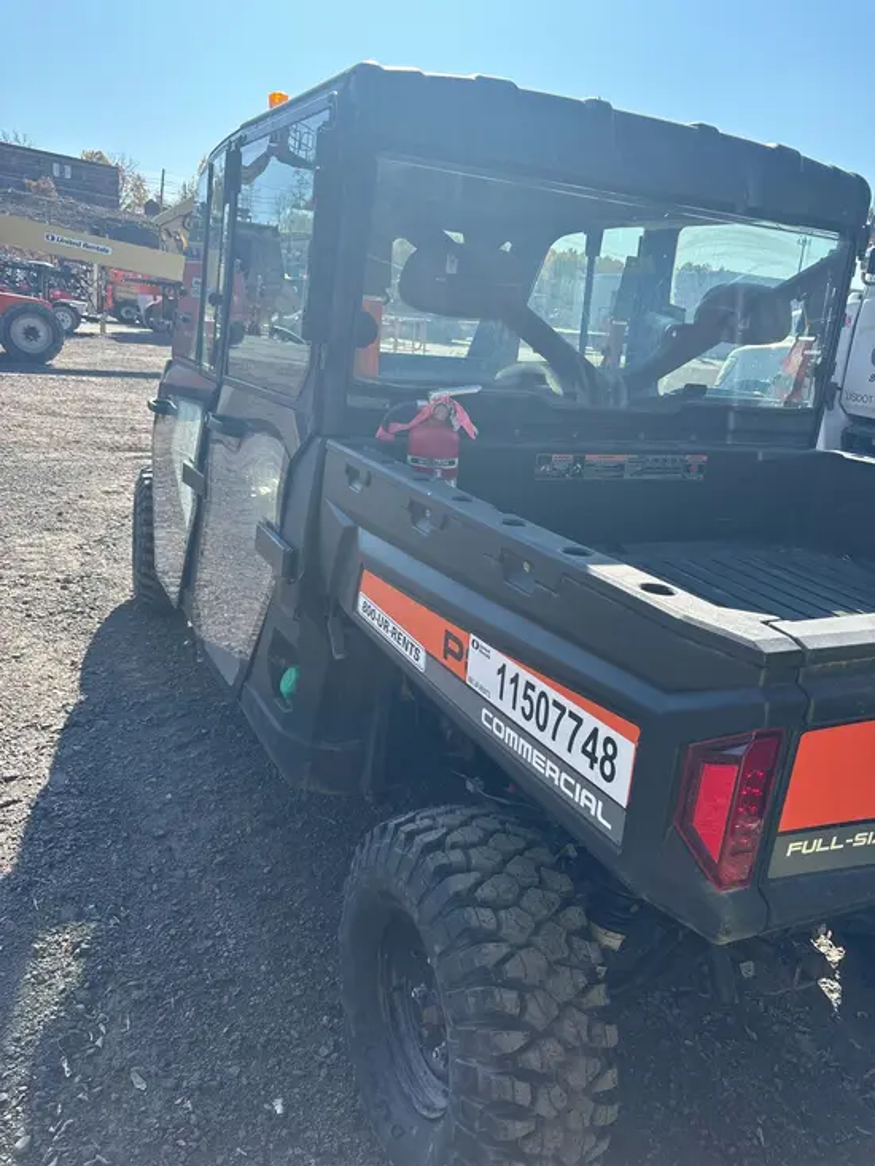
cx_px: 438
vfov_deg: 67.3
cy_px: 583
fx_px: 876
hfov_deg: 53.1
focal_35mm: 26
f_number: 1.6
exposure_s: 1/1279
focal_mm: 5.96
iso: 50
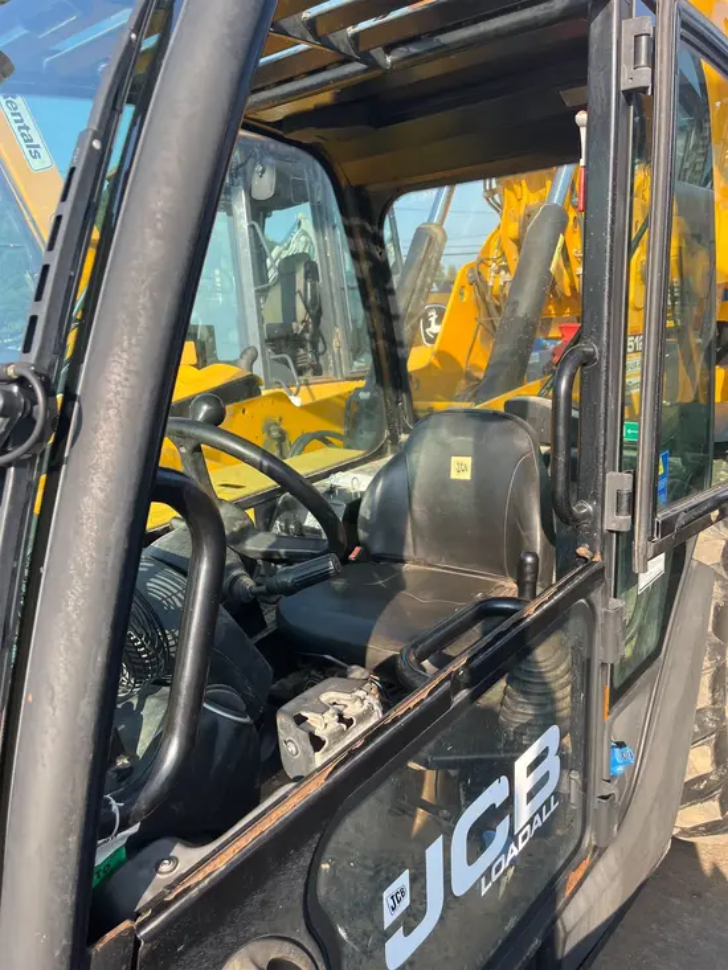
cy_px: 485
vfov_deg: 67.3
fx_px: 729
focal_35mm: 26
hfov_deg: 53.1
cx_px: 364
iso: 50
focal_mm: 5.1
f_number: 1.6
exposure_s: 1/657
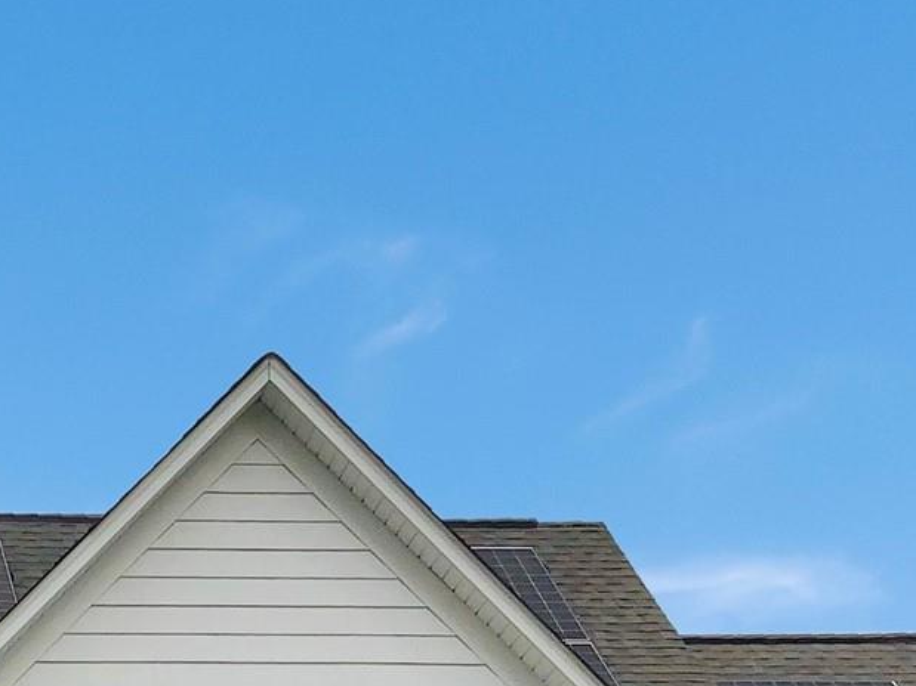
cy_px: 983
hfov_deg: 20.2
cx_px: 148
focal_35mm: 96
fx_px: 2540
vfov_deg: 14.5
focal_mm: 3
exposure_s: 1/2141
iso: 16
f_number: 1.8
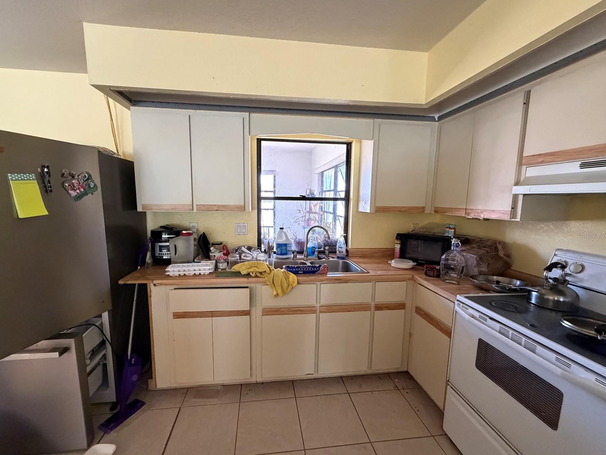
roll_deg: +0.7
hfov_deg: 98.1
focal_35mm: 15
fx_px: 263
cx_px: 293
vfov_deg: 81.7
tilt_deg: -6.3
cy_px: 234
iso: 800
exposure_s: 1/60
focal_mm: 2.22
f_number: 2.2
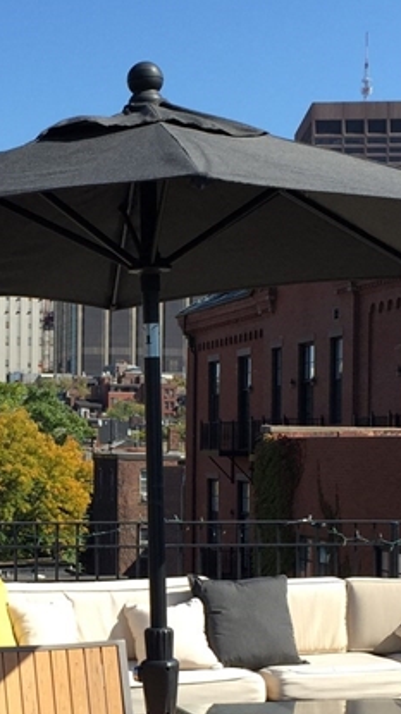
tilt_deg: -0.4
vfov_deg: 27.1
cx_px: 10
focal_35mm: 78
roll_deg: -1.0
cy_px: 449
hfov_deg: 15.2
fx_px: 1477
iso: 32
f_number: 2.2
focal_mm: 4.15
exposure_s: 1/1199
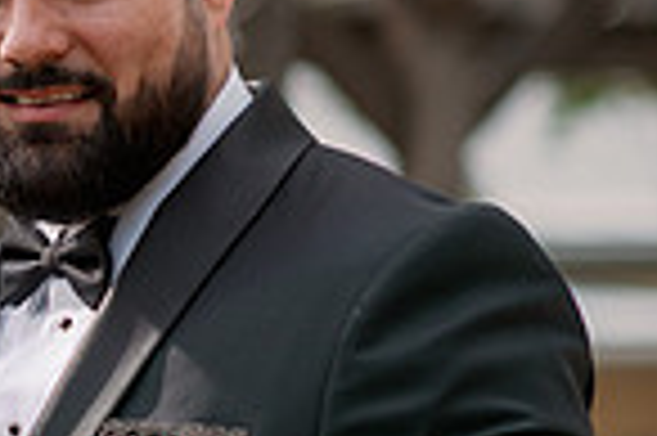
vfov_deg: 4.1
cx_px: -594
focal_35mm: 338
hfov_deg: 6.0
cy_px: 474
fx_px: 6162
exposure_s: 1/2500
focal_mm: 85
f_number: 2.5
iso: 160
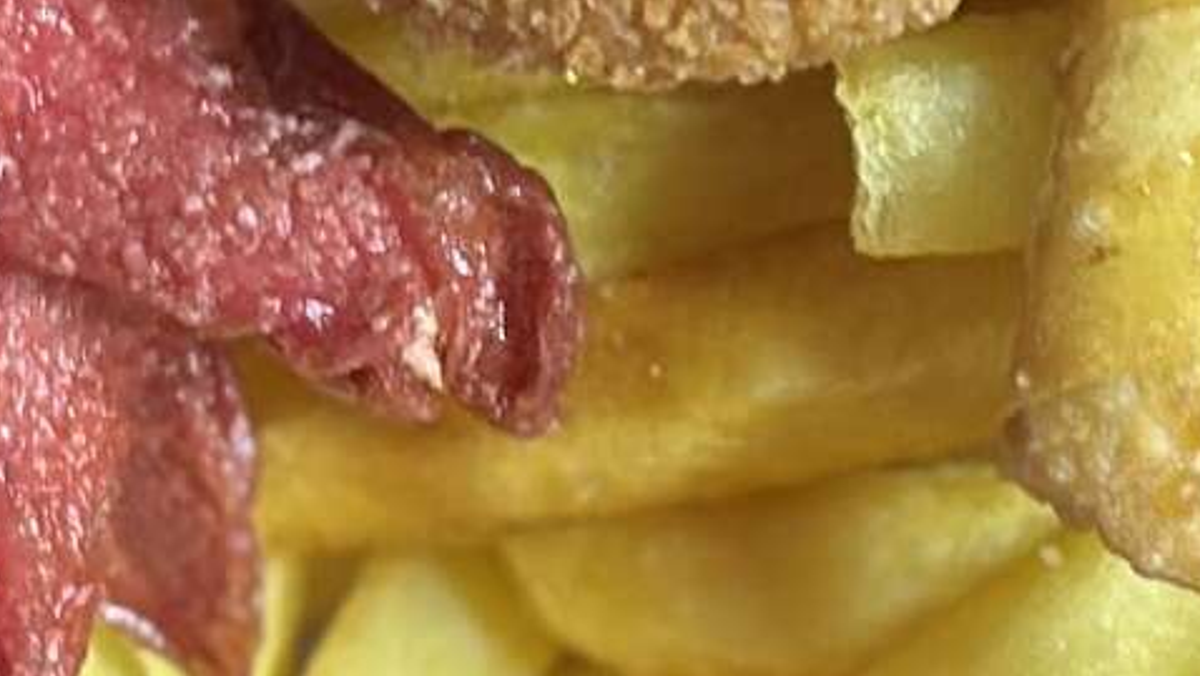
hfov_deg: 6.5
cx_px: 1421
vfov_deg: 3.7
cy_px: -194
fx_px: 10438
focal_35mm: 328
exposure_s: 1/50
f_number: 1.78
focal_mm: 6.86
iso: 160
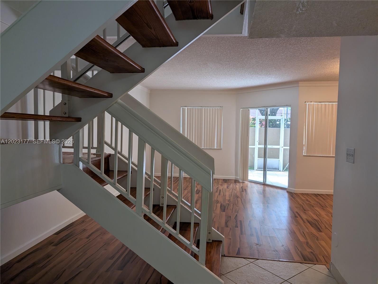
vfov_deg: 56.9
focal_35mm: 24
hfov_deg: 71.5
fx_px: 262
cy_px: 142
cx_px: 189
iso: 65
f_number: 1.68
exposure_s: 1/120
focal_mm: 6.9
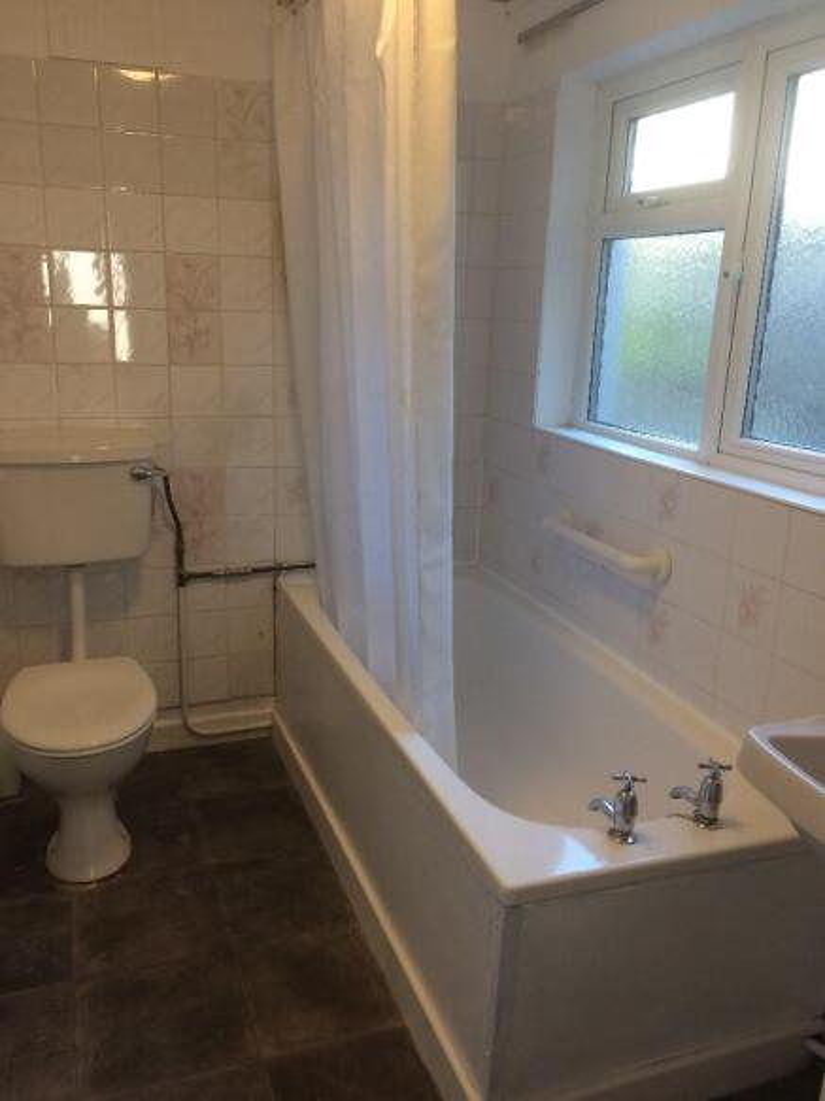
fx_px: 922
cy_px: 550
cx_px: 412
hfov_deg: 48.2
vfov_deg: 61.7
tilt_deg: -15.4
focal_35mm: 29
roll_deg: -0.5
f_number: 2.2
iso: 40
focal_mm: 4.15
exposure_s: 1/33
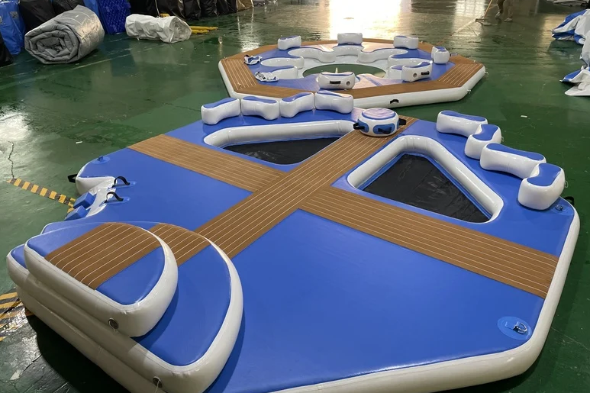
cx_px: 299
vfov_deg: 46.3
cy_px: 173
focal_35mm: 28
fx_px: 459
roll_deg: +1.7
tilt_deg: -26.9
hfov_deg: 65.5
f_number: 1.6
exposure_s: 1/60
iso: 160
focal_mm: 4.2
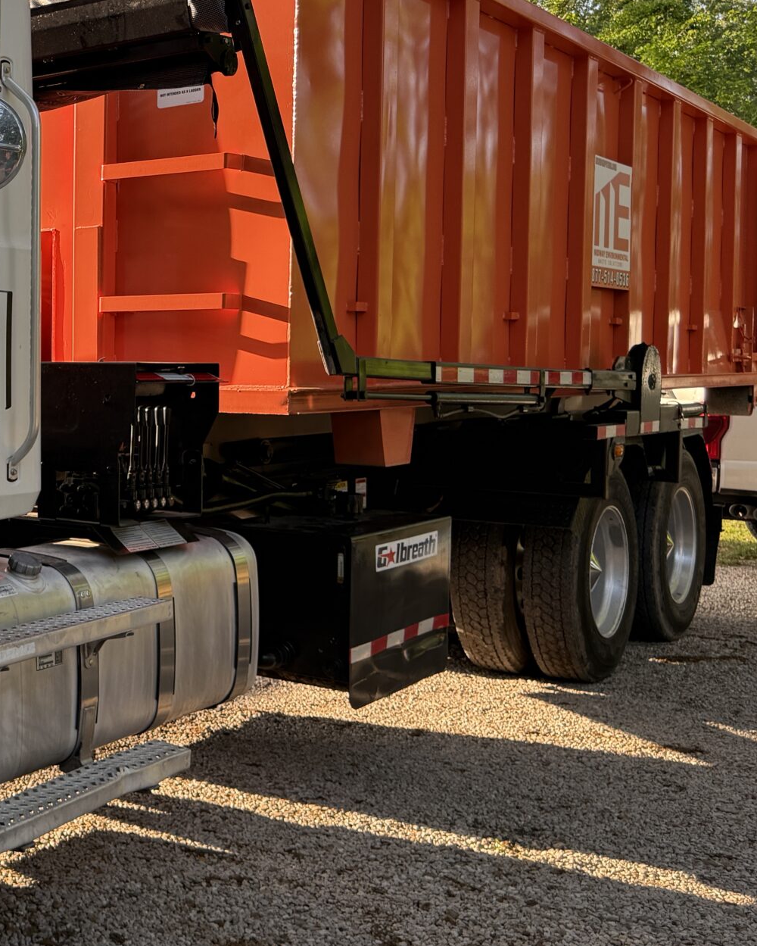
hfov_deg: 27.9
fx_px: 1344
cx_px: -126
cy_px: 411
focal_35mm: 48
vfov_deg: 38.7
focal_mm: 6.76
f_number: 1.78
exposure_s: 1/478
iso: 100
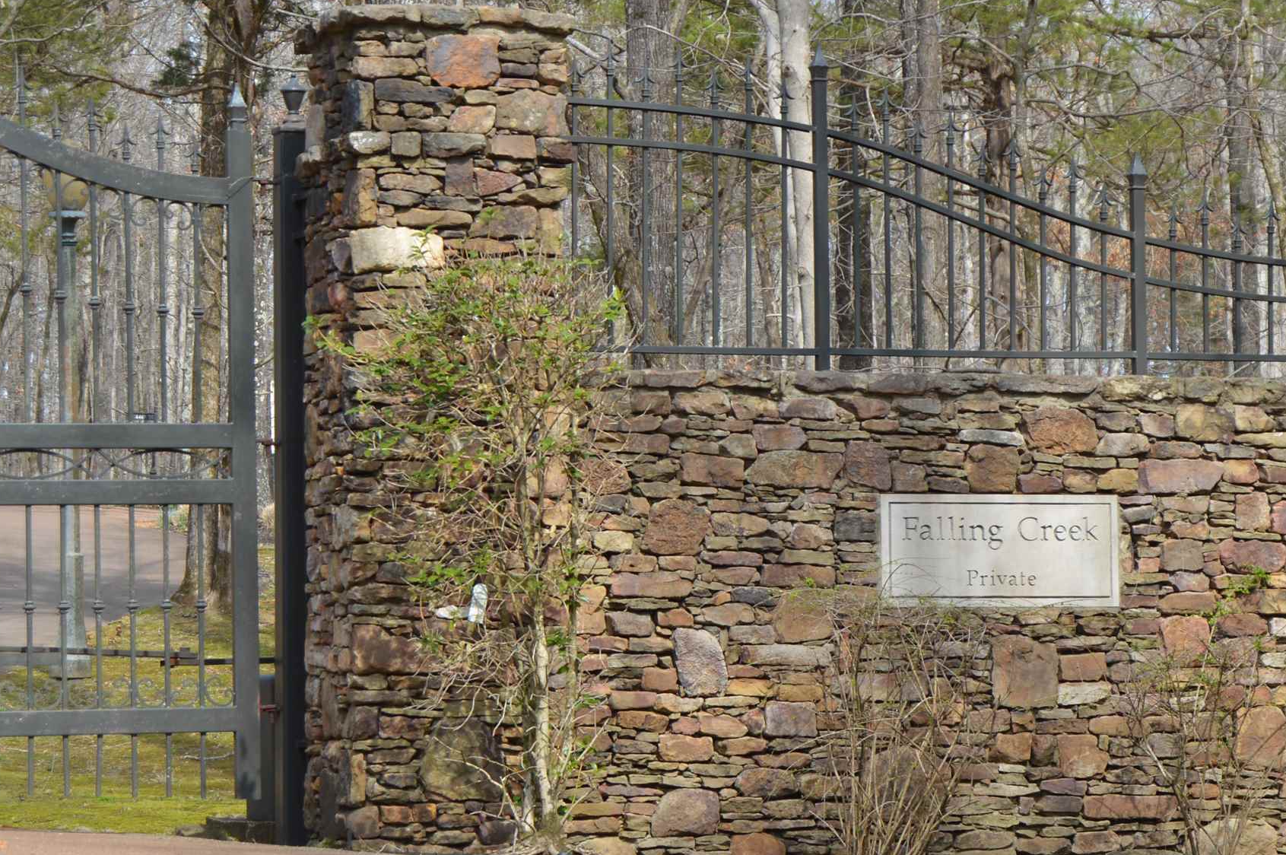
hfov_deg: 13.7
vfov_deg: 9.1
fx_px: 5350
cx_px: 888
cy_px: 295
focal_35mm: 150
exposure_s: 1/160
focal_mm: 55
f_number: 6.3
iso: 100
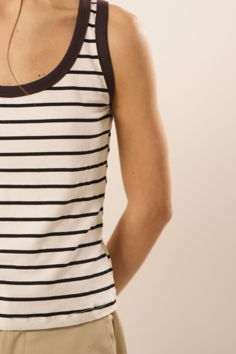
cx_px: 35
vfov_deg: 20.5
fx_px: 973
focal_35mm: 99
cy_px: 99
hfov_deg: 13.7
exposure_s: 1/60
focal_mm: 50
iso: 400
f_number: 3.2
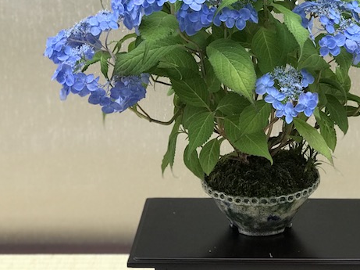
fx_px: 1029
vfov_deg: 14.9
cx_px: 262
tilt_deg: -14.1
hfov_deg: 19.7
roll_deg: +0.0
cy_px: 68
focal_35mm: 99
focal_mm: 6.6
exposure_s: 1/50
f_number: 2.8
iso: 40
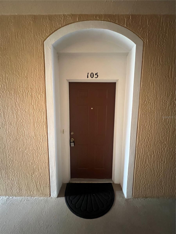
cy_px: 117
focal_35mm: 13
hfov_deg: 89.9
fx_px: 88
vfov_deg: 106.2
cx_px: 88
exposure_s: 1/40
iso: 1250
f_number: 1.8
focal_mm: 1.57
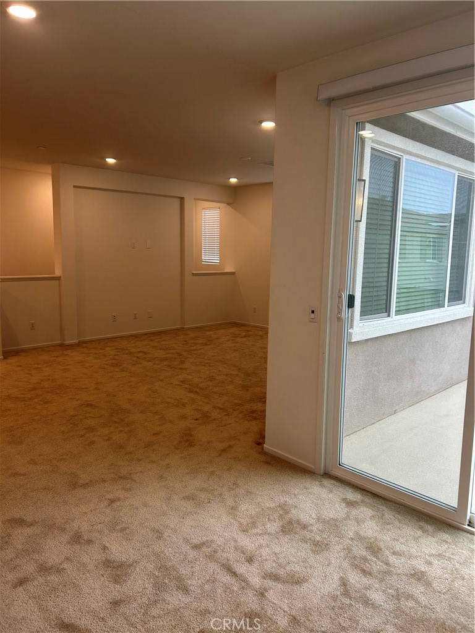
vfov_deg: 67.3
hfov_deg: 53.1
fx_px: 476
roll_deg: -1.1
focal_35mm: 26
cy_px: 316
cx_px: 238
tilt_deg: -8.0
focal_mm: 5.7
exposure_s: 1/120
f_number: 1.5
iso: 40
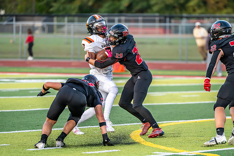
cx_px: 135
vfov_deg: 4.7
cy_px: 91
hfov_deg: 7.1
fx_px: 1890
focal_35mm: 291
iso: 720
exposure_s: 1/1000
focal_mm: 200
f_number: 2.8
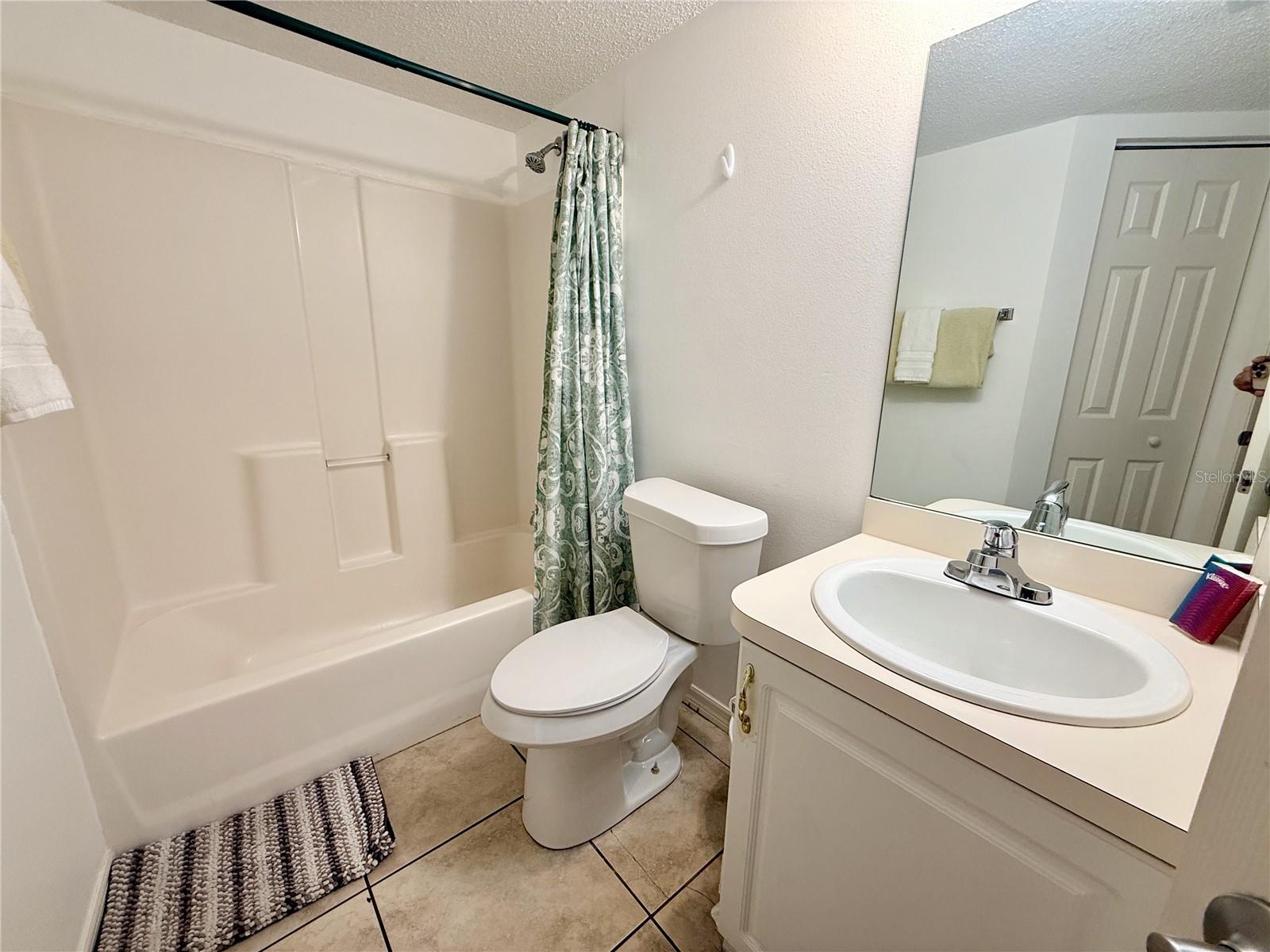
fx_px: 514
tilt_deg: -11.9
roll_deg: +0.9
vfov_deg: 85.7
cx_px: 635
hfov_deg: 102.1
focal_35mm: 14
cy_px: 476
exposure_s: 1/120
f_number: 2.2
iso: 100
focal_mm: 2.22
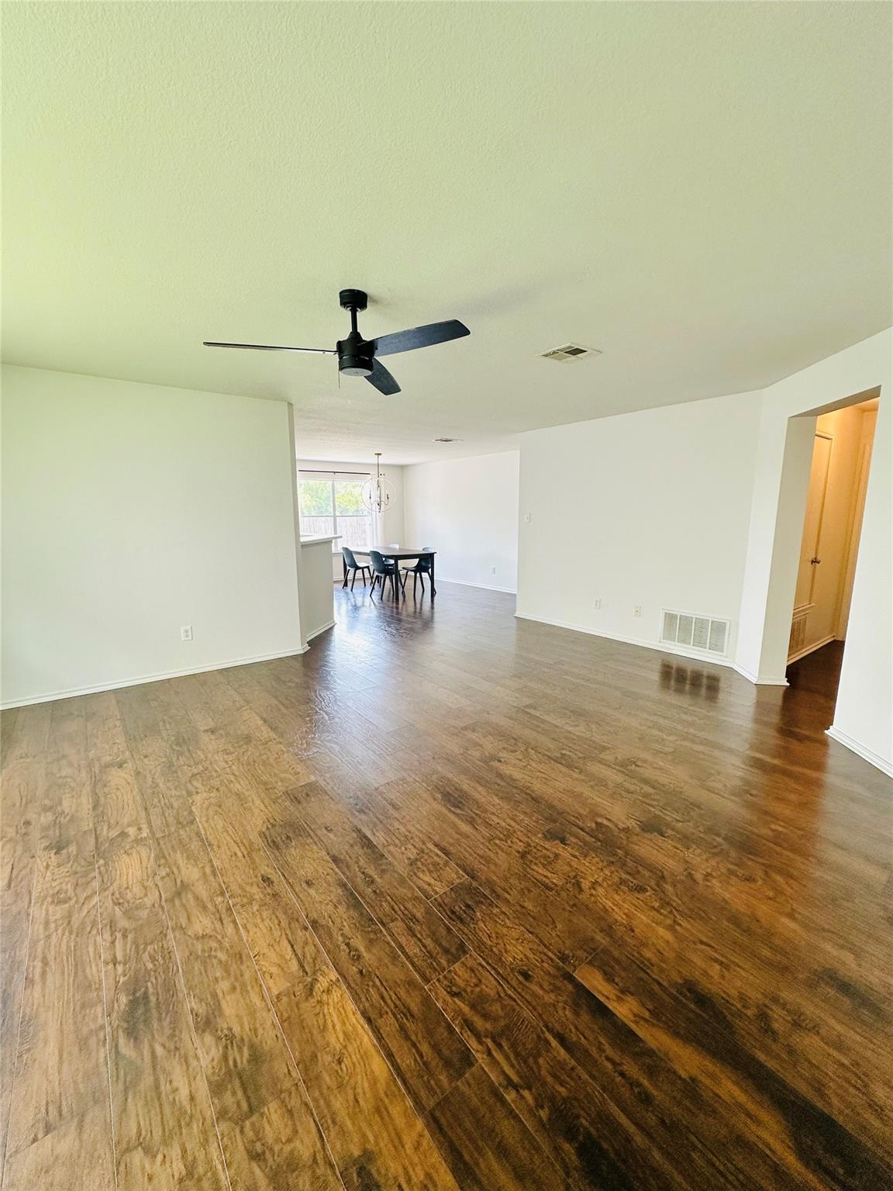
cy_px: 596
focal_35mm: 14
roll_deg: -0.7
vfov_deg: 102.1
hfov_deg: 85.7
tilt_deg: -9.6
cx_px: 446
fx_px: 482
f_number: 2.2
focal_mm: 2.22
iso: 125
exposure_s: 1/99
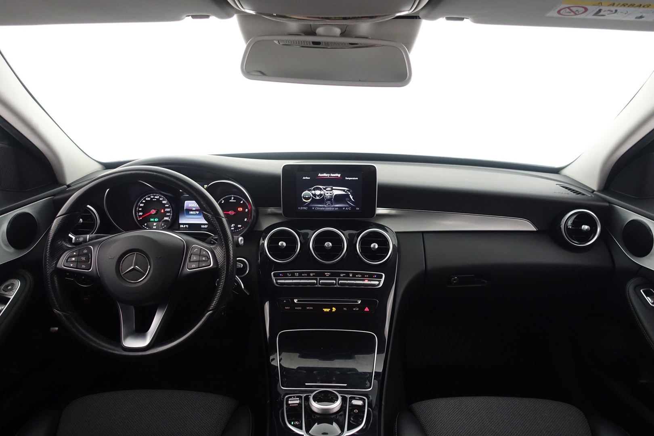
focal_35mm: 24
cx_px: 327
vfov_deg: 53.1
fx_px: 436
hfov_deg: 73.7
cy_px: 218
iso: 1000
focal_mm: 8.8
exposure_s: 1/30
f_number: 2.5
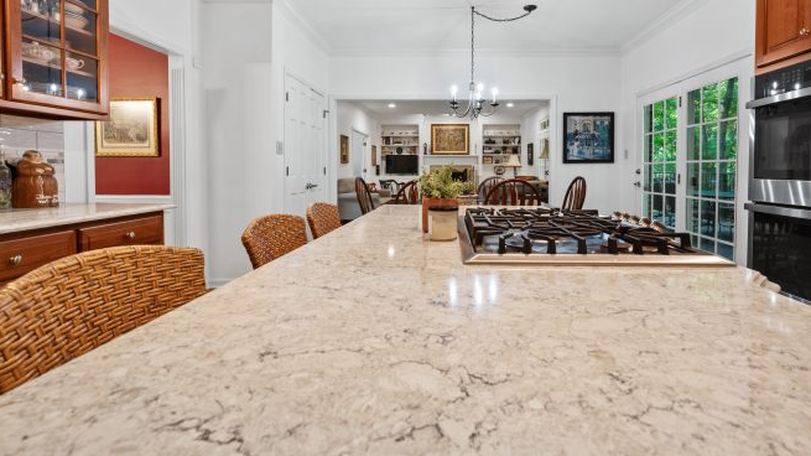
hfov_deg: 92.5
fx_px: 387
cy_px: 181
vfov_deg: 60.4
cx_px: 441
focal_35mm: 18
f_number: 9
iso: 2500
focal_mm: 15
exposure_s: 1/15
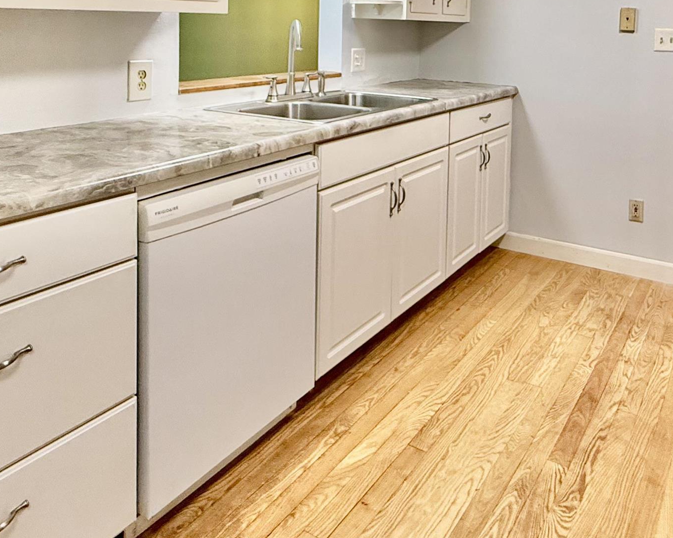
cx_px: 448
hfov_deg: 56.0
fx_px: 617
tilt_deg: -2.2
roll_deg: -1.5
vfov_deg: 43.2
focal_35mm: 31
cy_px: 57
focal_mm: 2.22
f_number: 2.2
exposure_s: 1/120
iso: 250
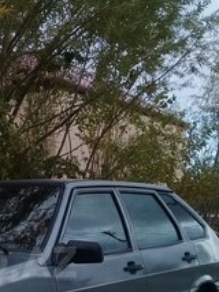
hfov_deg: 19.4
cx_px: -29
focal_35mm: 72
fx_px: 609
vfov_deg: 26.2
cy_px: 262
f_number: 2.2
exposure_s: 1/762
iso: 64
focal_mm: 3.3
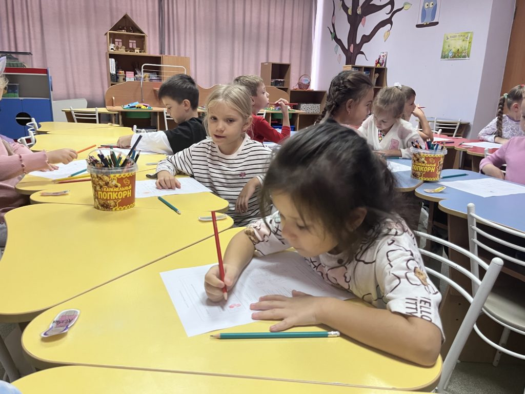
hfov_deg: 67.3
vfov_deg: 53.1
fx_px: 394
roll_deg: -3.5
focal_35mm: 26
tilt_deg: -14.1
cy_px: 197
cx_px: 262
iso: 200
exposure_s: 1/50
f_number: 1.6
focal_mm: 5.1
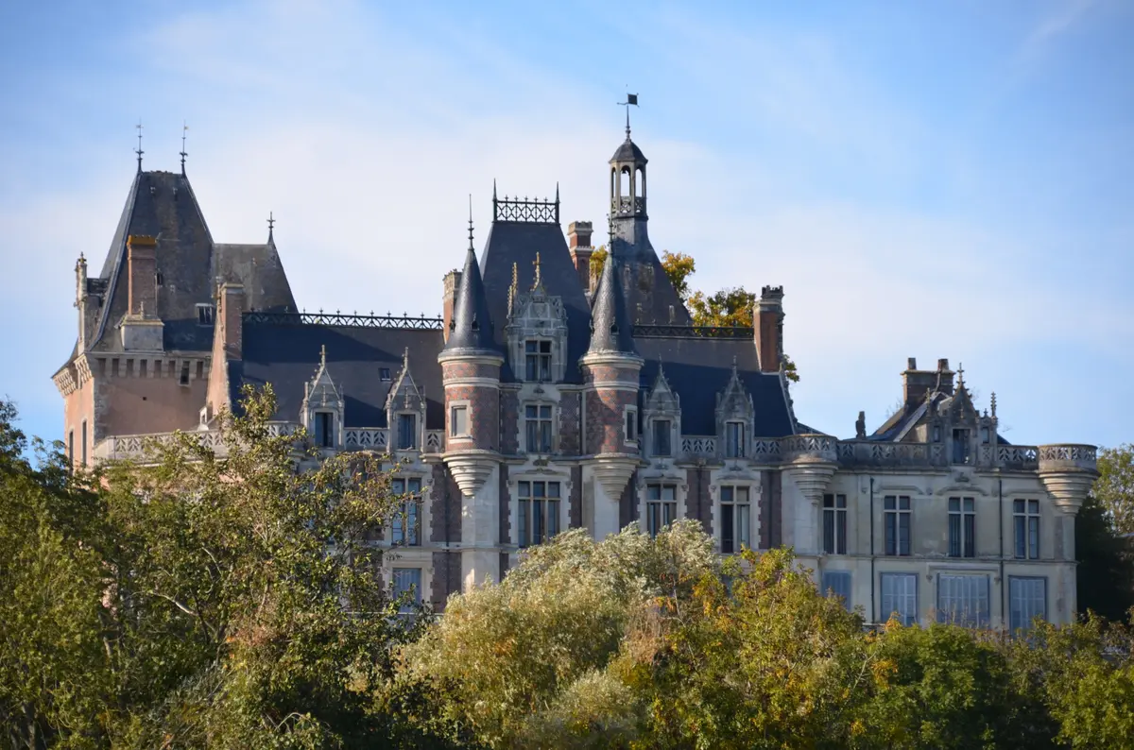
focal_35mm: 248
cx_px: 567
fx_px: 7778
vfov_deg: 5.5
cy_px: 375
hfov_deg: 8.3
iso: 100
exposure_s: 1/250
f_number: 7.1
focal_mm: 165
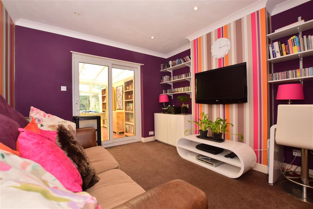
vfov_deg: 77.4
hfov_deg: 100.4
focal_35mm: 15
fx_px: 130
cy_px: 104
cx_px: 156
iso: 100
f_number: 7.1
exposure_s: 1/15
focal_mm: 10
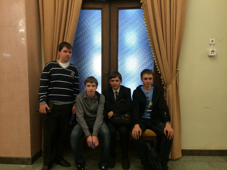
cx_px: 114
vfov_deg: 46.8
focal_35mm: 30
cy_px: 85
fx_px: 197
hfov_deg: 60.0
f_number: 2.2
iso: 160
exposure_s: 1/30
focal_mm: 4.12
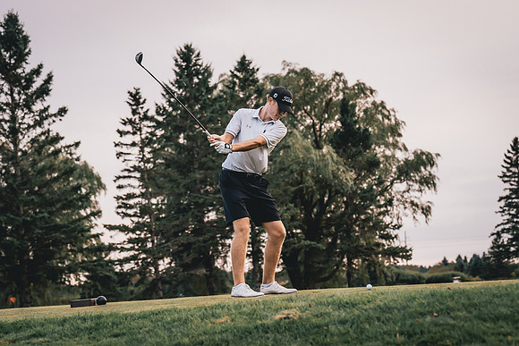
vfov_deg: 15.2
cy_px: 173
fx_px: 1298
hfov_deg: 22.6
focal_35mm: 90
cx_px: 260
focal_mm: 60
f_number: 2.8
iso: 640
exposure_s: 1/1600
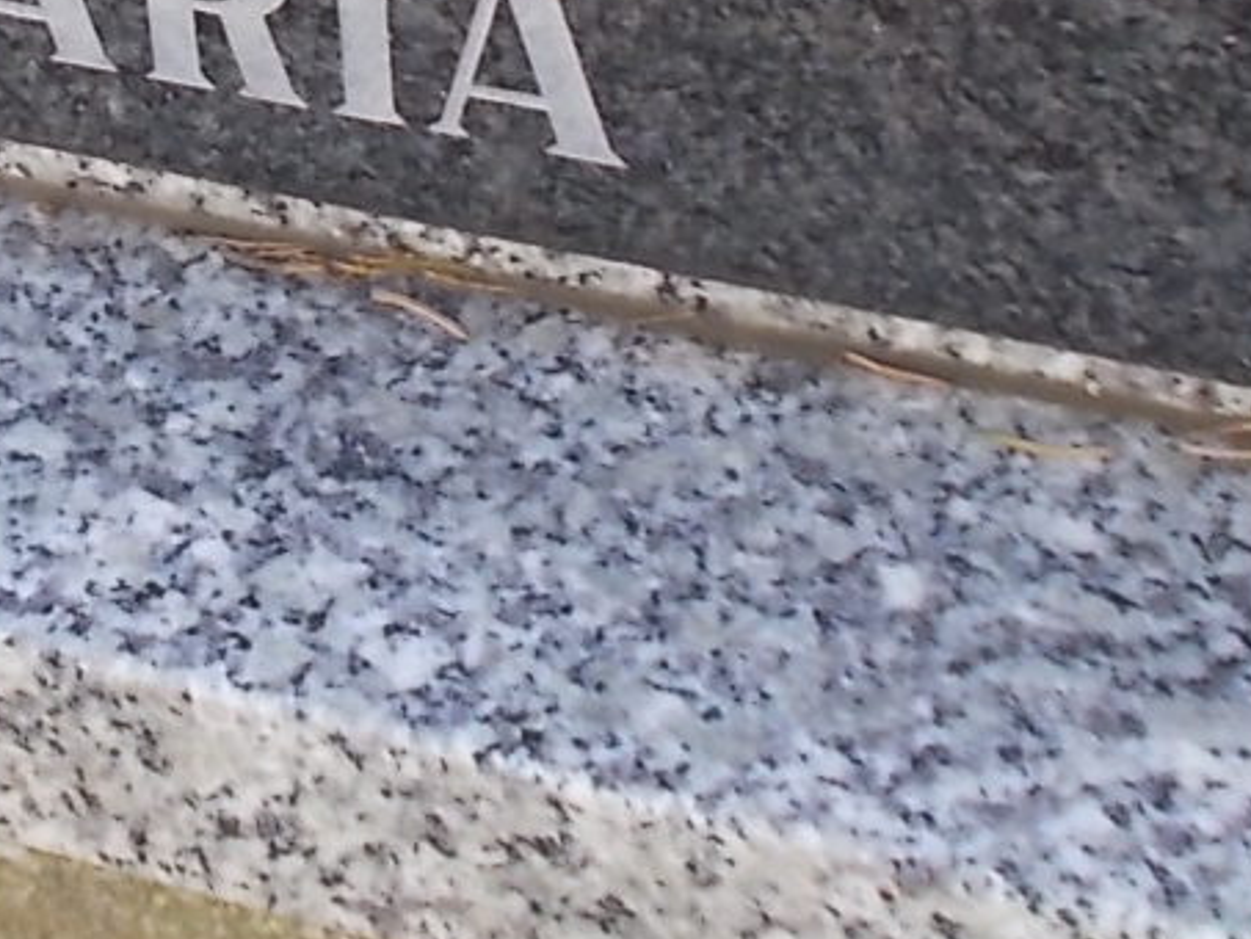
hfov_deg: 18.3
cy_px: -284
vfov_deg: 13.5
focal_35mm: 106
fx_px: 3832
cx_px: 138
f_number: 3.4
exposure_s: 1/80
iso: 80
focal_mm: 5.3
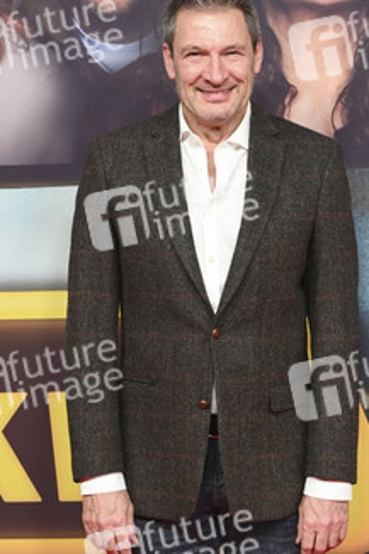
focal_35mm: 87
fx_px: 1339
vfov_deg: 23.4
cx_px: 221
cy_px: 296
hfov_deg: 15.7
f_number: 6
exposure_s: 1/160
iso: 1000
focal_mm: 71
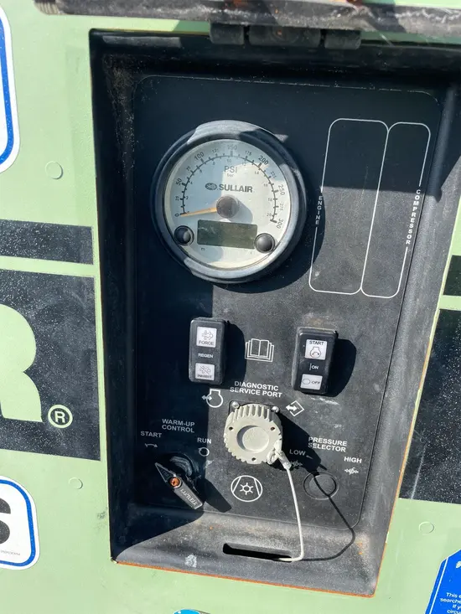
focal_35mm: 26
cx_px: 230
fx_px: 462
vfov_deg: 67.3
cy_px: 307
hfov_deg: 53.1
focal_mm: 4.2
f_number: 1.6
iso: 50
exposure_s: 1/1453
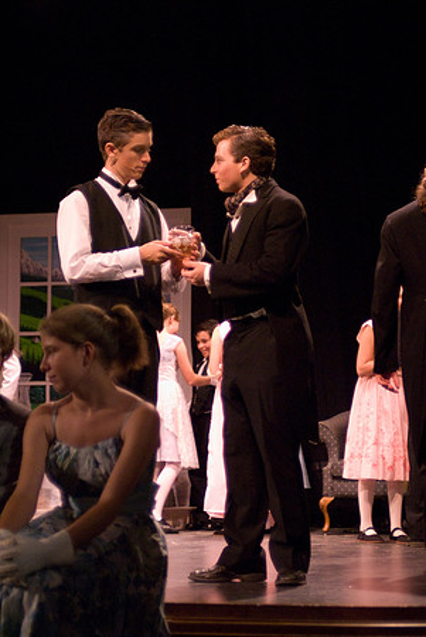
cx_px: 213
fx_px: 1461
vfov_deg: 24.6
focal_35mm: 82
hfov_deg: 16.6
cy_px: 318
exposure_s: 1/100
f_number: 2.8
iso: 1600
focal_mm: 55
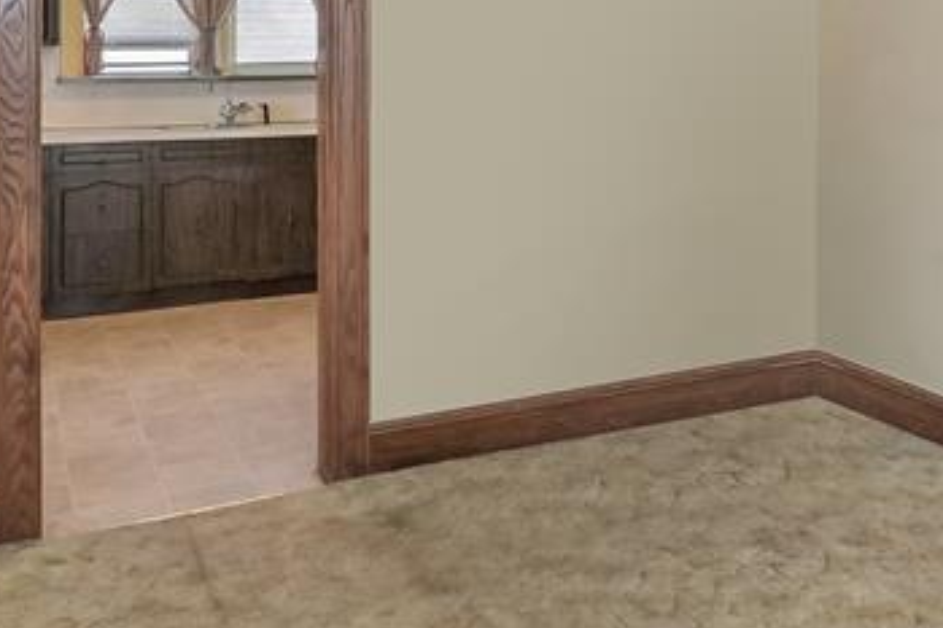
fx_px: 1073
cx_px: 649
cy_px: 88
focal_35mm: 41
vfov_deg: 31.4
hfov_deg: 46.5
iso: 250
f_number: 6.3
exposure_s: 1/50
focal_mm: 14
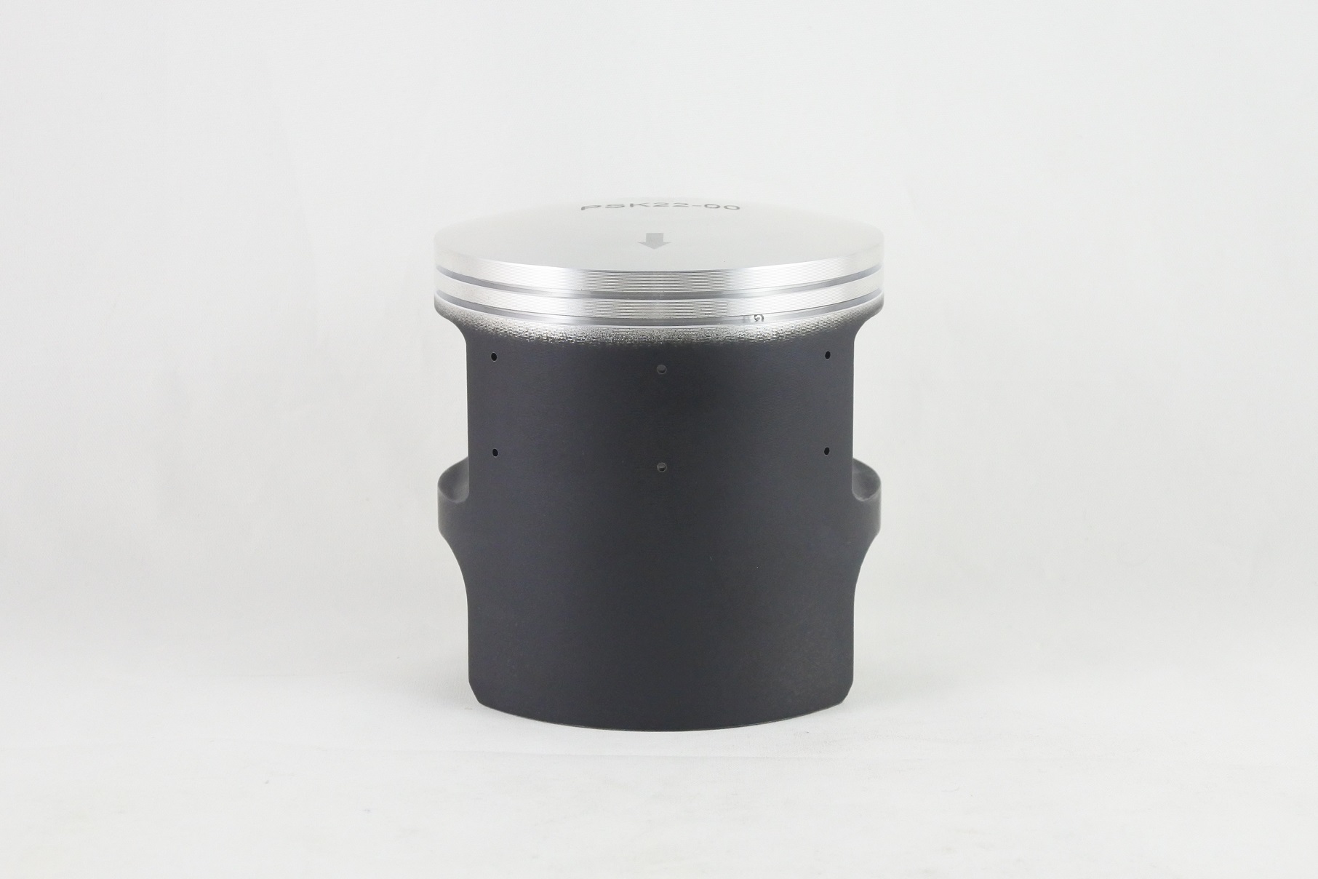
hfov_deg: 35.1
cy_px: 440
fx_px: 2087
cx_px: 659
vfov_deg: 23.8
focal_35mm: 57
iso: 800
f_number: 4.8
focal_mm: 21.4
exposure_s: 1/100
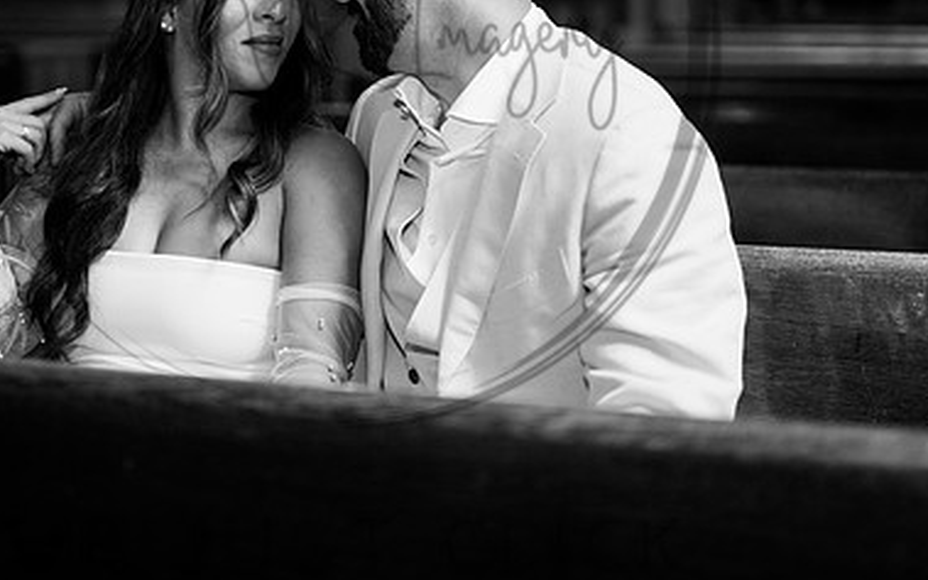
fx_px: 1973
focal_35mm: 78
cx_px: 343
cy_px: 116
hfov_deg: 26.4
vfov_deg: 16.6
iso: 2000
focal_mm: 50
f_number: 1.4
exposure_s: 1/250
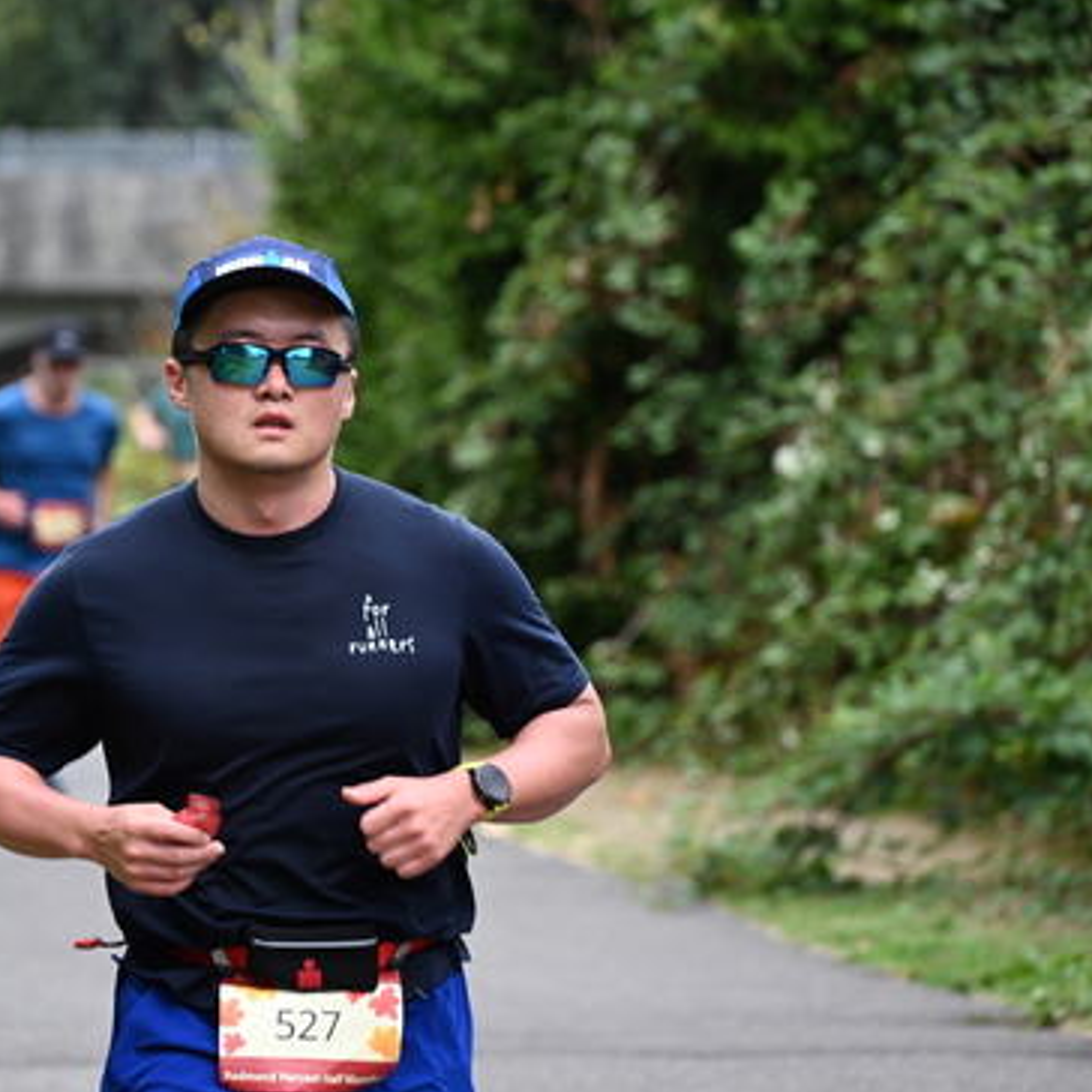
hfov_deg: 6.8
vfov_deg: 6.8
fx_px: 9172
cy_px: 544
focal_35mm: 257
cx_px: 312
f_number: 6.3
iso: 400
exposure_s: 1/320
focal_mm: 200
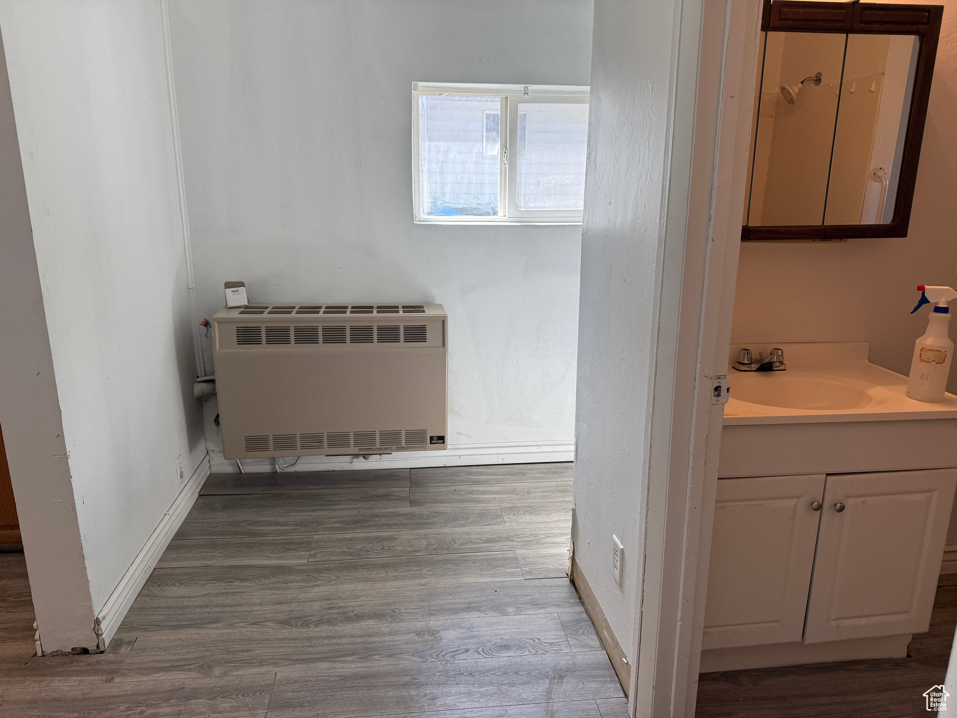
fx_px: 664
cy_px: 359
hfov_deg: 71.6
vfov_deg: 56.8
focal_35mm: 24
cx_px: 478
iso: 125
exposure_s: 1/240
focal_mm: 6.76
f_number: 1.78
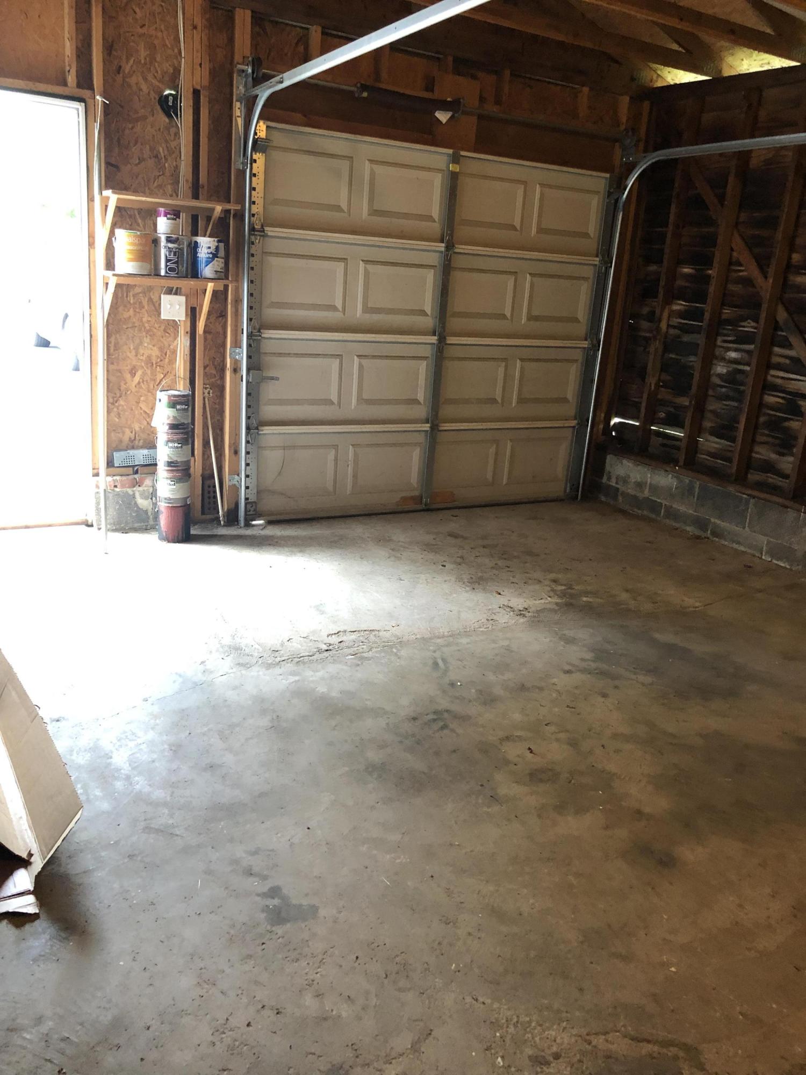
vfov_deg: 63.4
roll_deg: -5.0
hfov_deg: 49.7
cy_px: 538
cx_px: 403
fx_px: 869
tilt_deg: -14.7
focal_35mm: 28
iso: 100
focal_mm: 4
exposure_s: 1/13
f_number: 1.8
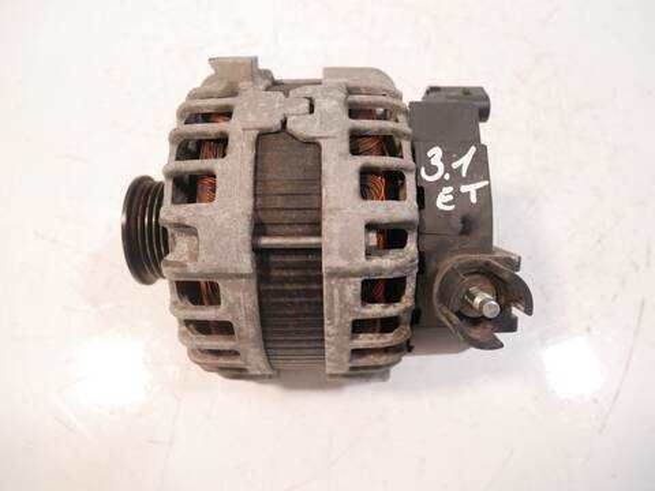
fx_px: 454
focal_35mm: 24
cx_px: 328
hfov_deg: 71.6
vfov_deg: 56.8
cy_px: 246
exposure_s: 1/60
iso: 800
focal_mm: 12
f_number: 3.5
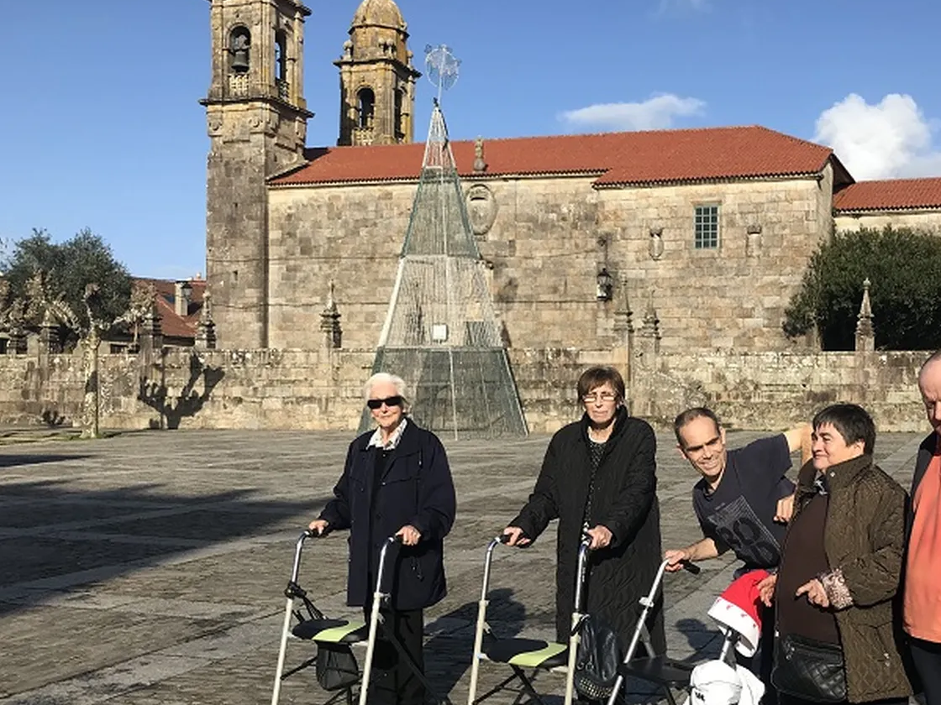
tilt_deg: +0.9
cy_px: 416
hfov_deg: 43.5
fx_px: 1142
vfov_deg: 34.3
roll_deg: -0.4
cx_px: 692
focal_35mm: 42
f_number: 1.8
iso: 20
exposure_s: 1/2660
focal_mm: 3.99
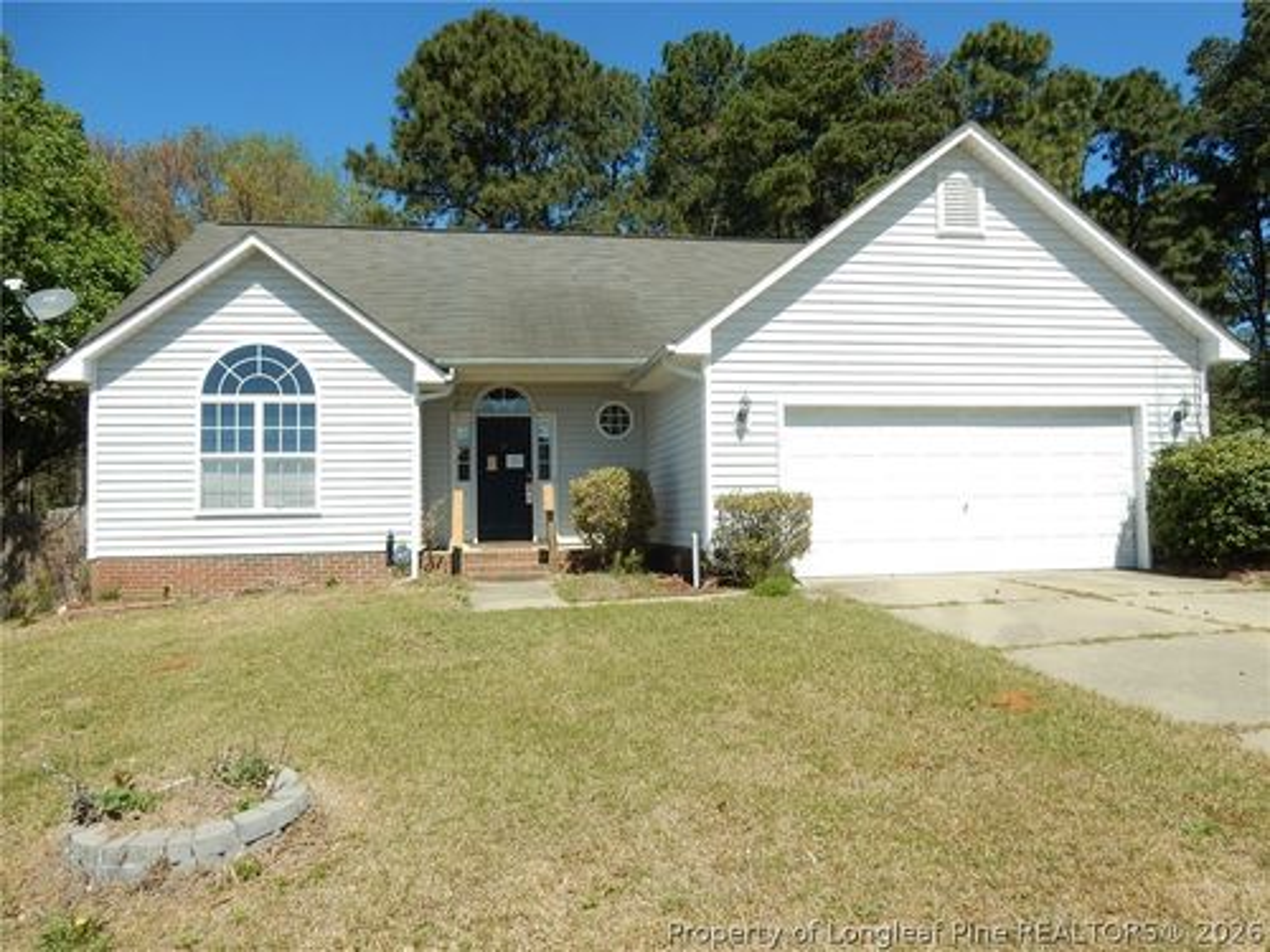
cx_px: 635
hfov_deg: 69.4
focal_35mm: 25
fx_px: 917
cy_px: 476
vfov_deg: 54.9
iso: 125
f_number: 4
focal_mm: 4.5
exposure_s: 1/1000
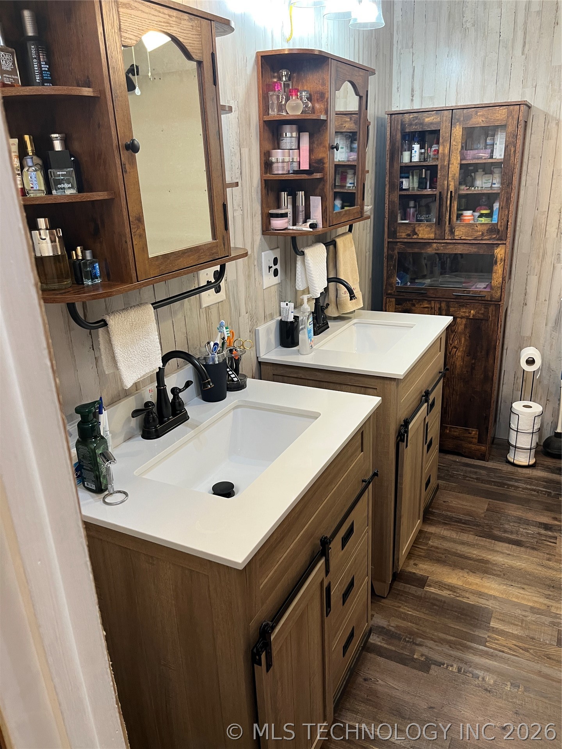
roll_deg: +3.4
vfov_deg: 67.3
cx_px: 281
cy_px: 374
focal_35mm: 26
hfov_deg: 53.1
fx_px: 563
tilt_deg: -21.8
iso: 100
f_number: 1.6
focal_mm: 5.1
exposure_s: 1/60
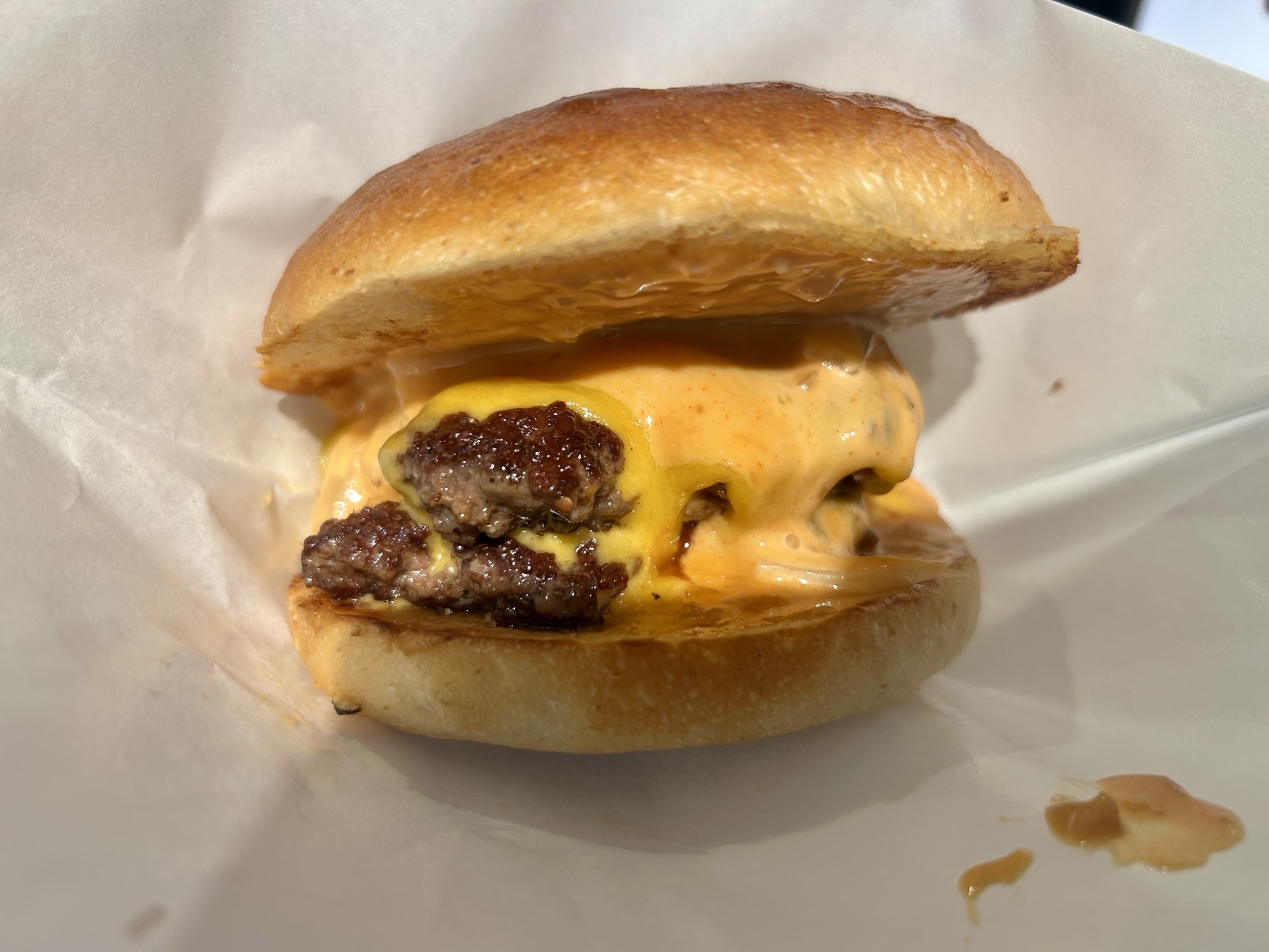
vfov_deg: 53.1
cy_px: 476
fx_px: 953
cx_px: 634
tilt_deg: -52.2
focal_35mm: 26
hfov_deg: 67.3
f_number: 1.5
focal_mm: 5.7
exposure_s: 1/100
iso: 50
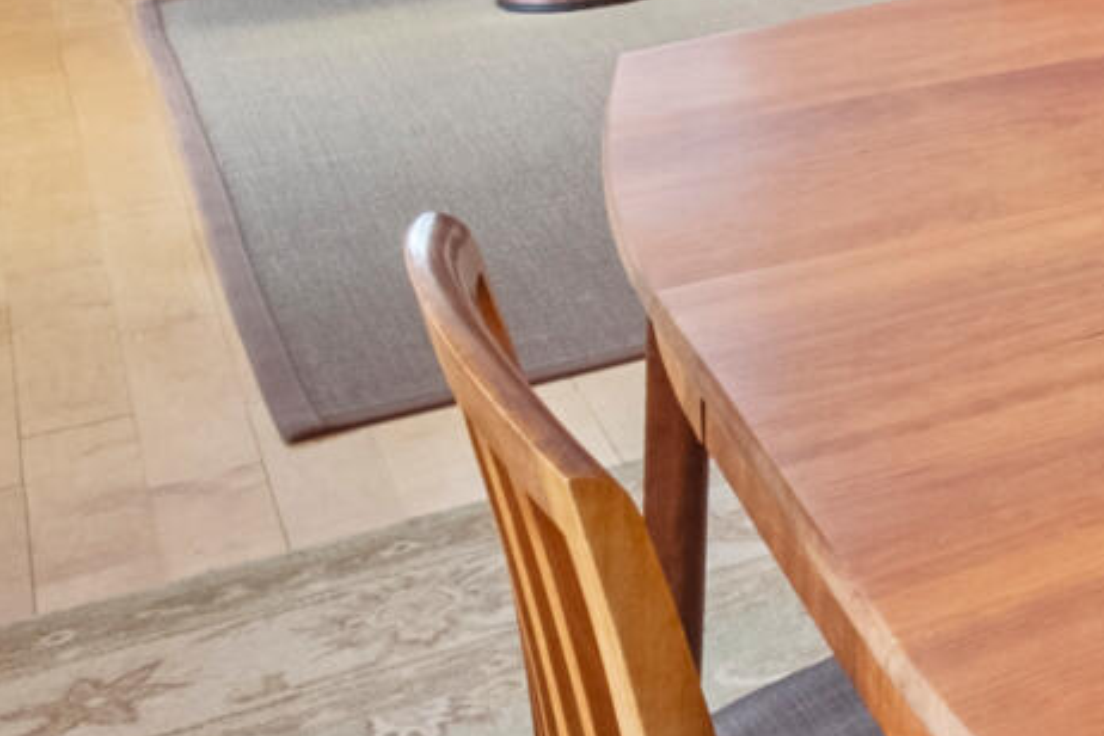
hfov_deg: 18.6
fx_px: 2392
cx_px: 2105
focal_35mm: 78
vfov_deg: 14.8
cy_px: -669
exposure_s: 1/4
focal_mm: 8
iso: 500
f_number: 8
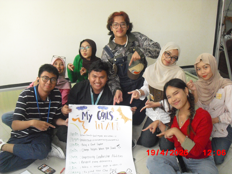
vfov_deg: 39.7
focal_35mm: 36
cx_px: 116
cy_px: 87
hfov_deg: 51.4
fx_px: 241
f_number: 3.1
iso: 800
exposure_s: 1/50
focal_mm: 6.3
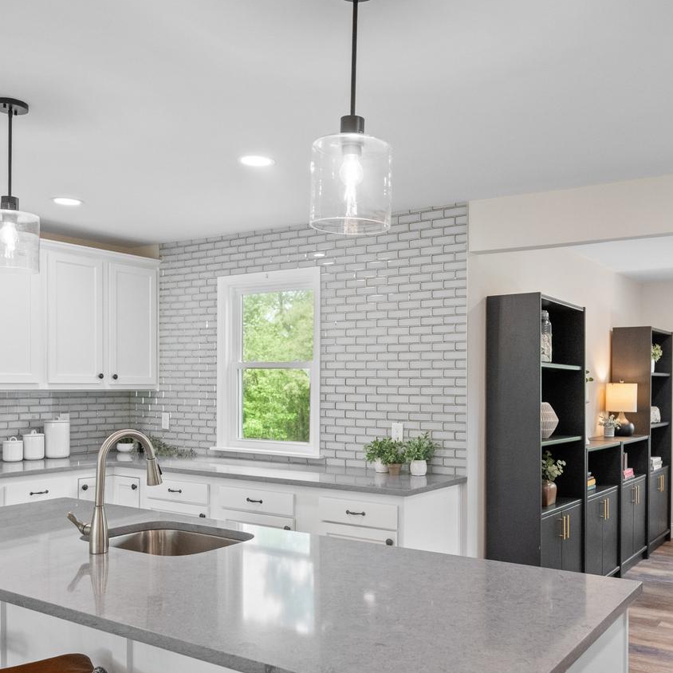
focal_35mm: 33
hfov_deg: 49.6
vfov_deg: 49.6
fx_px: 726
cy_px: 386
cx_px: 383
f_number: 4
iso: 2000
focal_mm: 16
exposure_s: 1/200
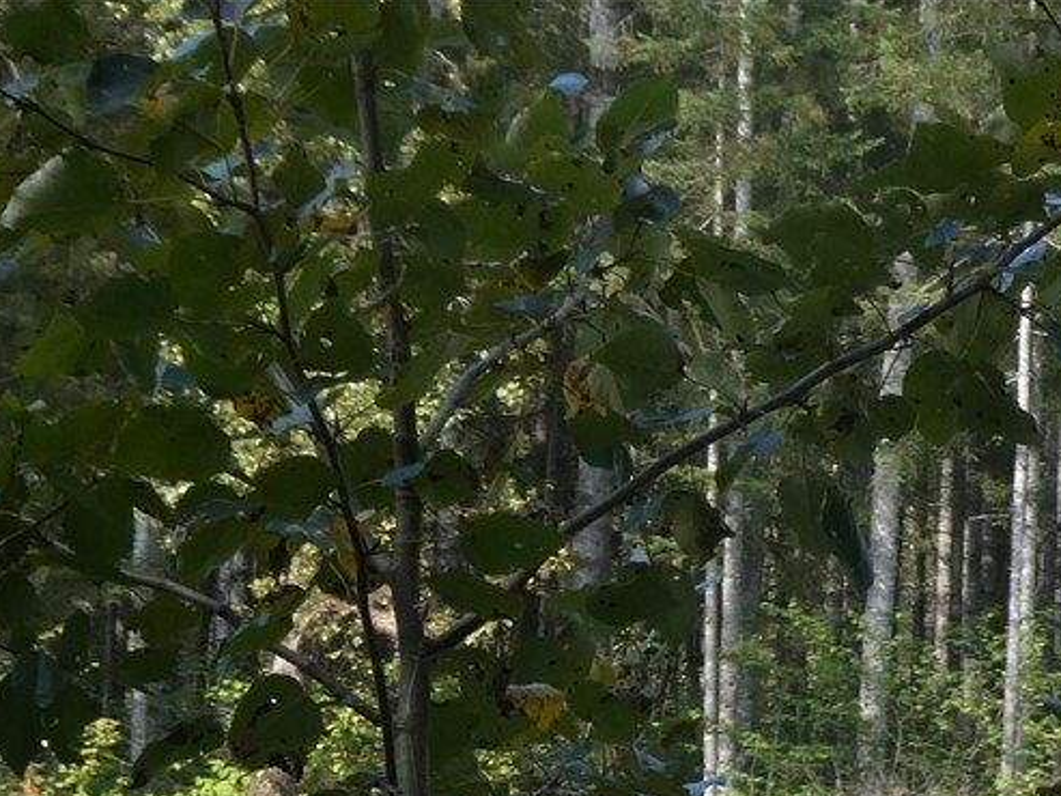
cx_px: 1024
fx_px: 6959
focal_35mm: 227
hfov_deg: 8.7
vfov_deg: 6.4
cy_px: 1287
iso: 80
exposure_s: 1/125
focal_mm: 12.5
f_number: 4.5
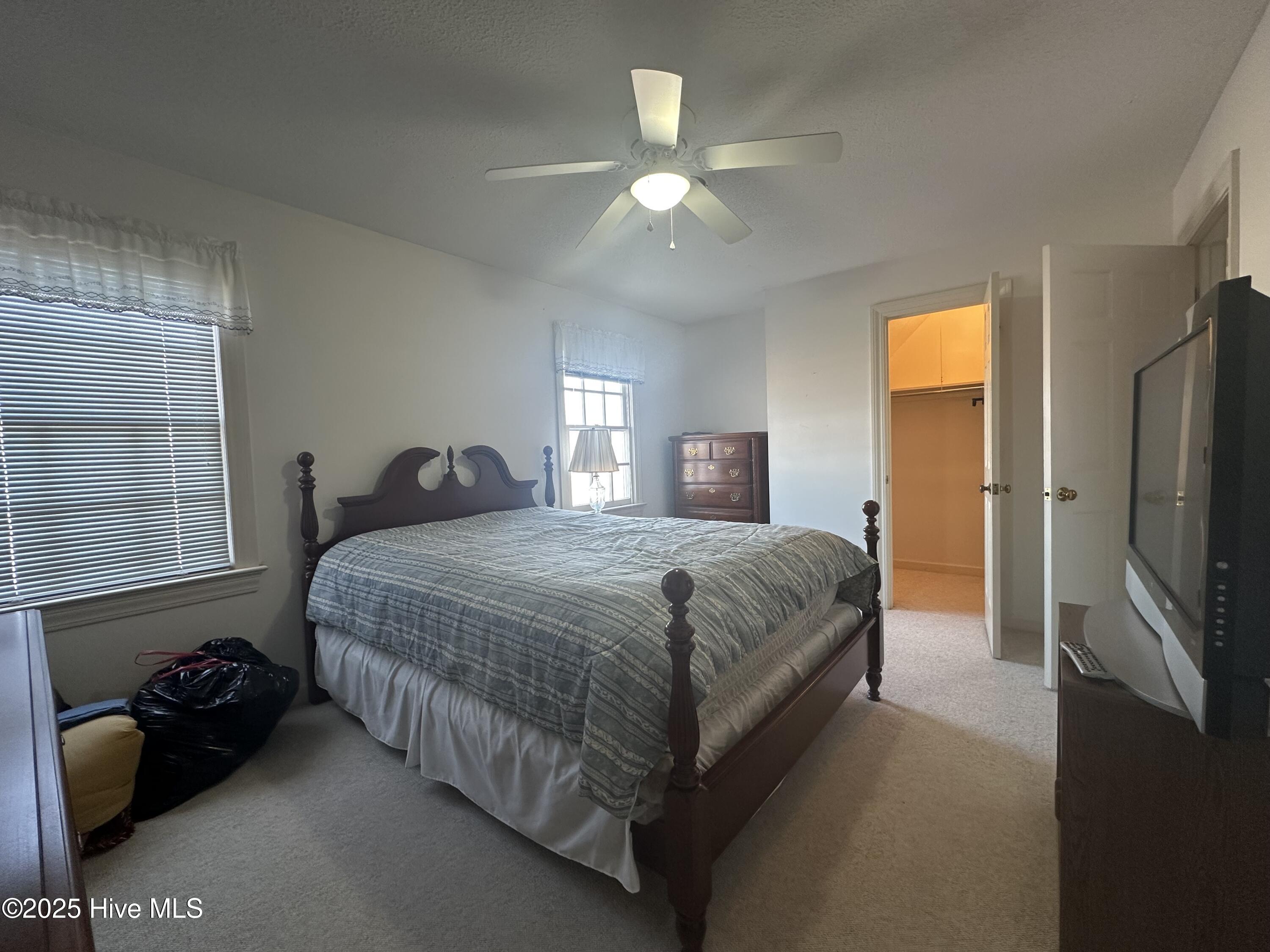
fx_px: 514
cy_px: 476
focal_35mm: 14
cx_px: 635
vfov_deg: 85.7
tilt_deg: -2.8
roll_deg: +1.9
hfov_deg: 102.1
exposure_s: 1/60
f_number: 2.2
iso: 160
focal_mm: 2.22
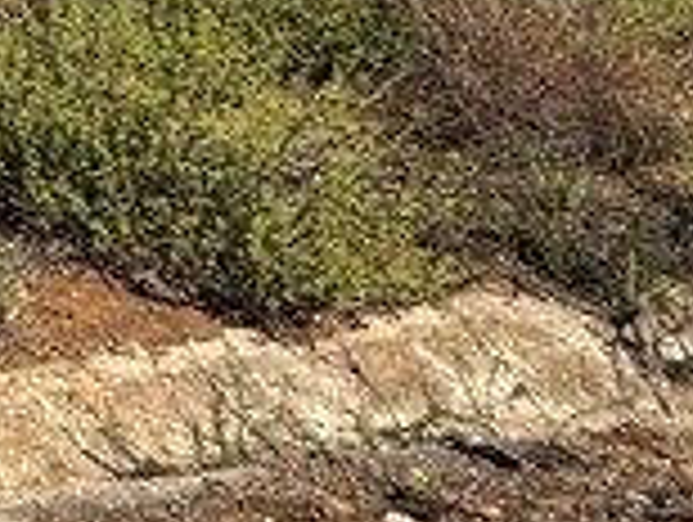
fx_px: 1865
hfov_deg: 11.9
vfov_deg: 14.6
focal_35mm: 93
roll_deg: -3.3
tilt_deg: +5.0
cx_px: -1314
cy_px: -320
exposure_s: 1/2212
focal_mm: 2.22
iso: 50
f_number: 2.2
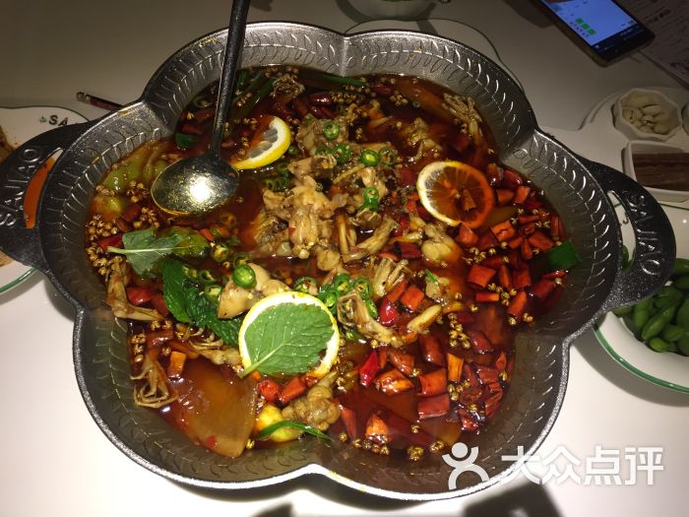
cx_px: 344
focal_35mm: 29
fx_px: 577
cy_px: 258
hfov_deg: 61.7
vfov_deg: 48.2
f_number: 2.2
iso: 100
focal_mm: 4.15
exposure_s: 1/33
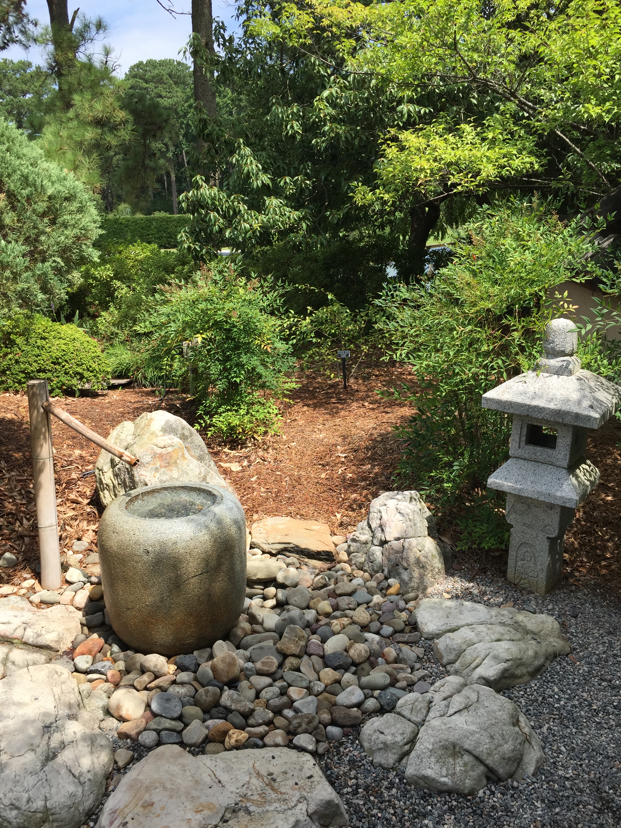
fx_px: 694
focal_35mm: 29
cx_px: 310
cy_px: 414
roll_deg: +2.1
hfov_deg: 48.2
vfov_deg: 61.7
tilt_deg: -14.1
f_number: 2.2
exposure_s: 1/1099
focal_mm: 4.15
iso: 32
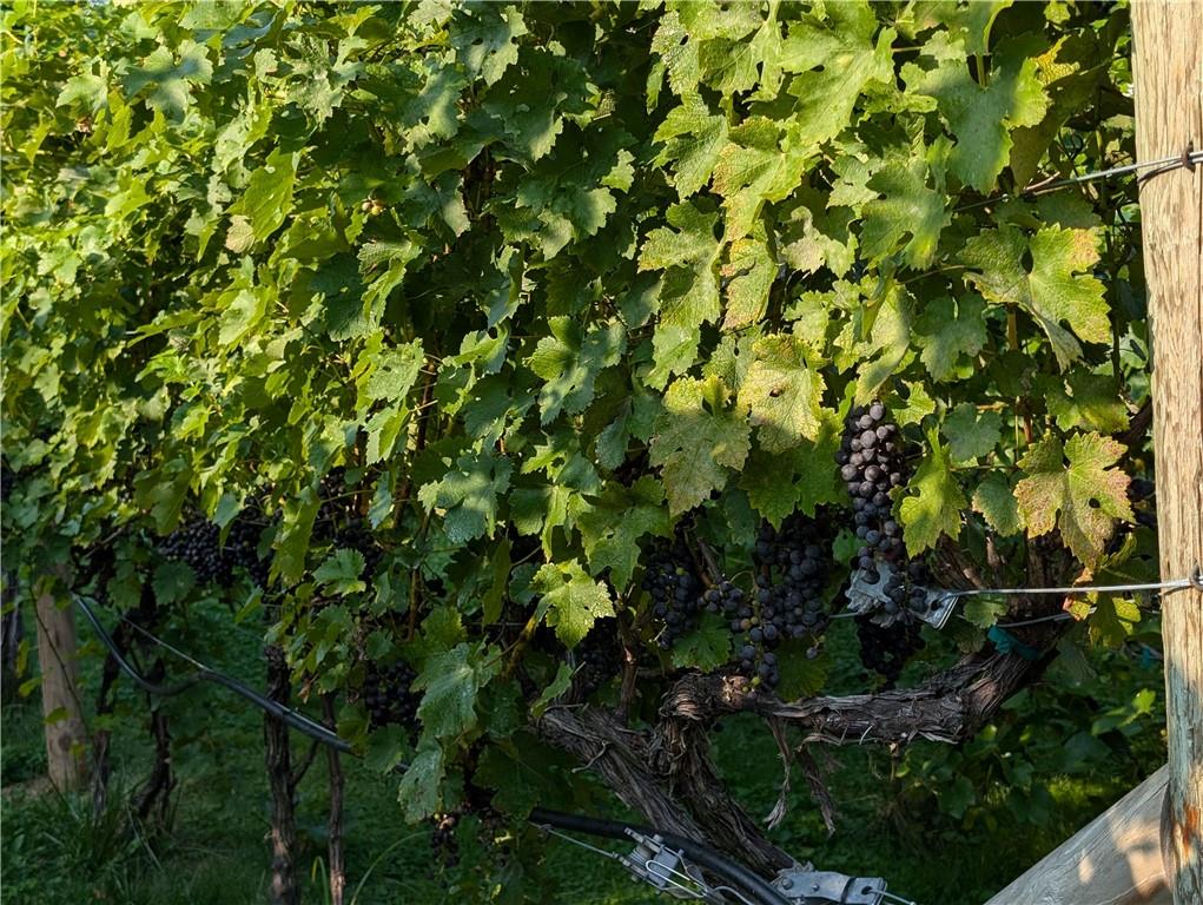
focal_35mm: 49
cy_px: 452
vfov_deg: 29.7
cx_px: 602
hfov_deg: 38.9
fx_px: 1705
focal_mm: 6.9
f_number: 1.68
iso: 20
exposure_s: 1/489
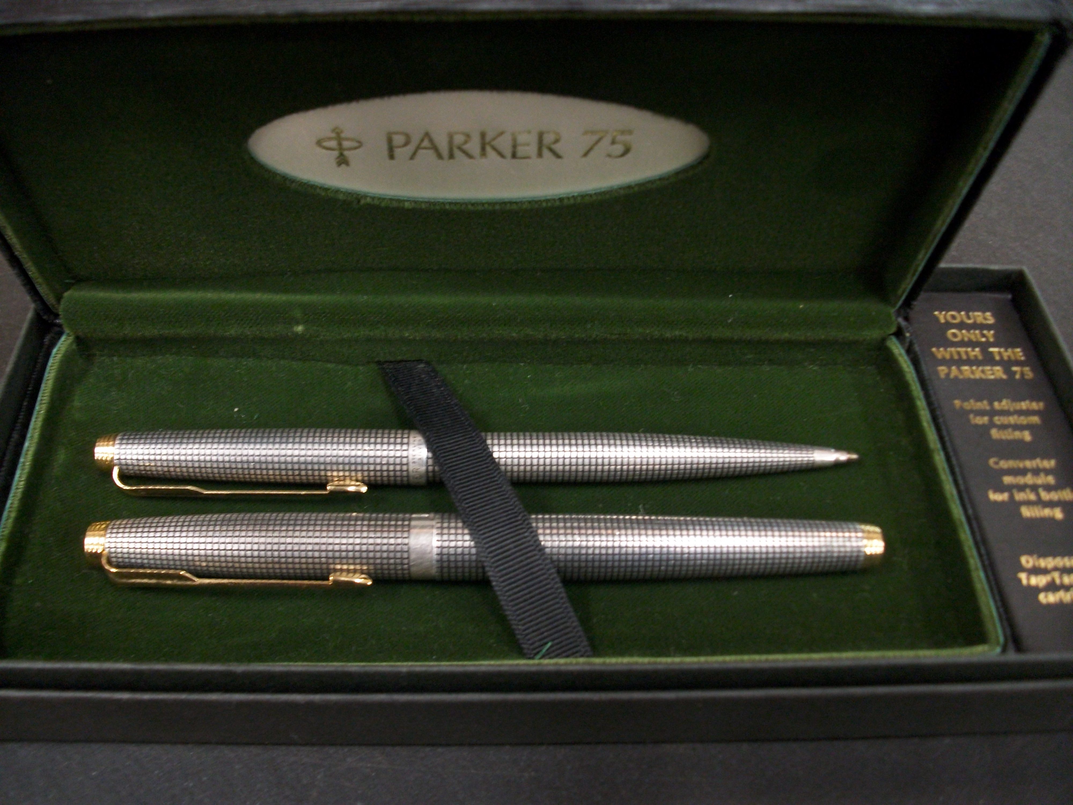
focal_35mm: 31
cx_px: 536
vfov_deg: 45.4
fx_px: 961
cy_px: 402
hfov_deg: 58.4
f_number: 2.9
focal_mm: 5.7
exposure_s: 1/8
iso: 200
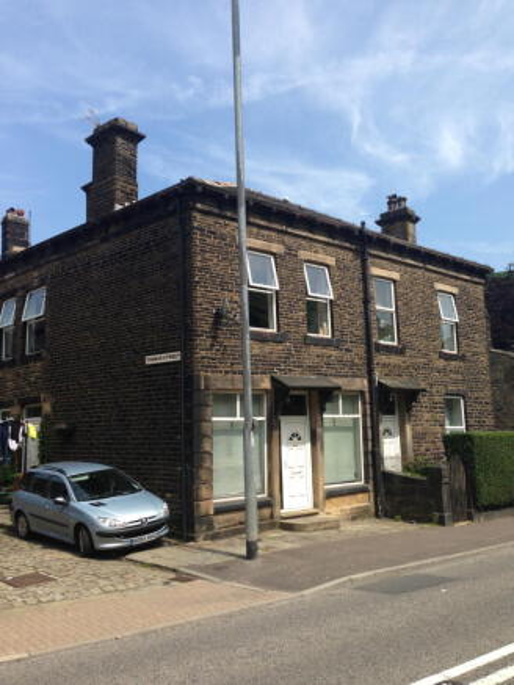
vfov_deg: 55.3
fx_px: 653
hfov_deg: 43.0
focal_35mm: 33
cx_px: 257
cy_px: 342
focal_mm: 4.13
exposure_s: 1/1151
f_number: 2.4
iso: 50
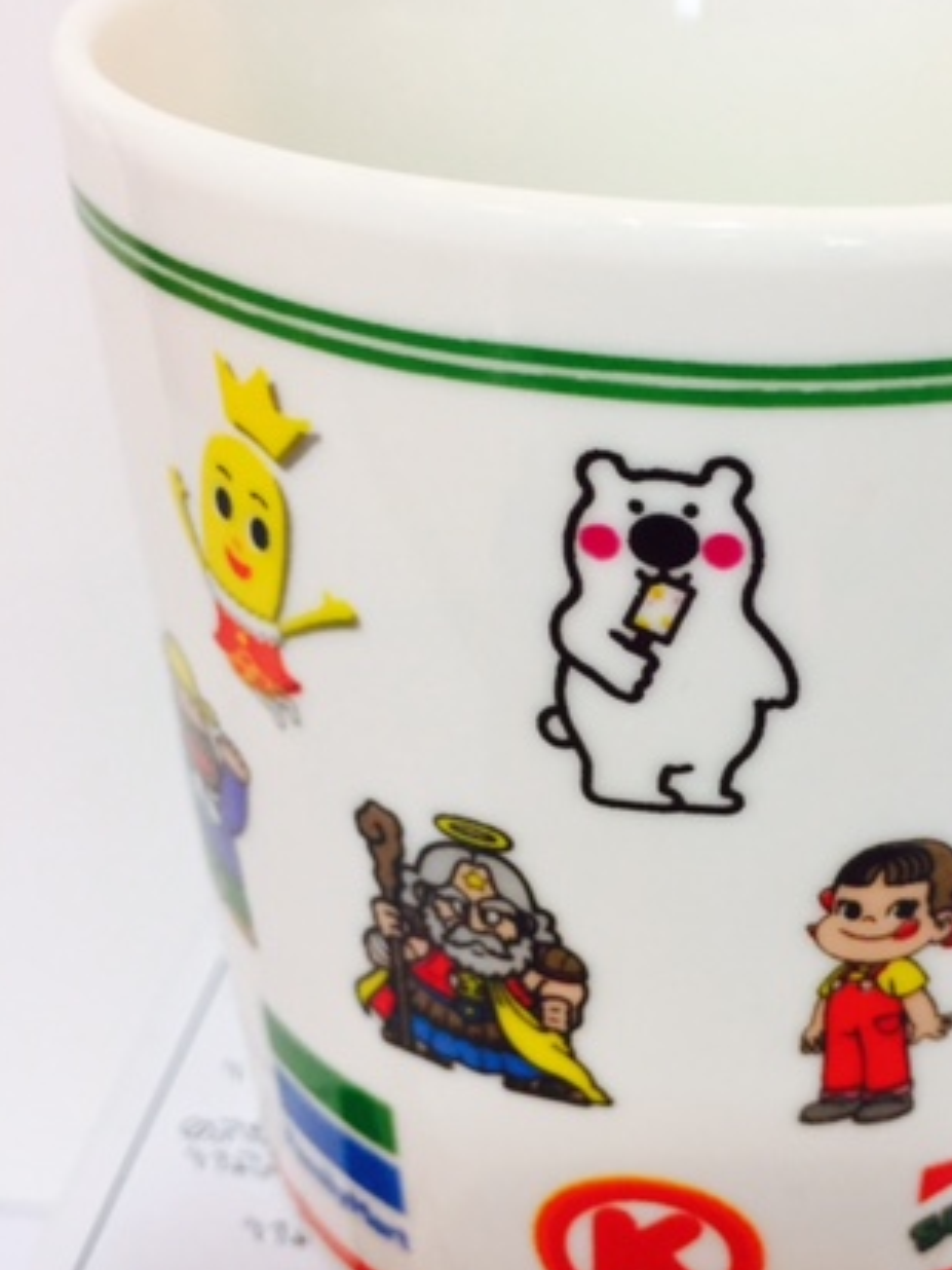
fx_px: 1650
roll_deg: -1.1
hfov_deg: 31.6
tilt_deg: -33.1
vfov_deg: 42.0
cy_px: 727
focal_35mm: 45
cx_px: 721
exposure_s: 1/33
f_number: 2.2
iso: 80
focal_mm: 4.15
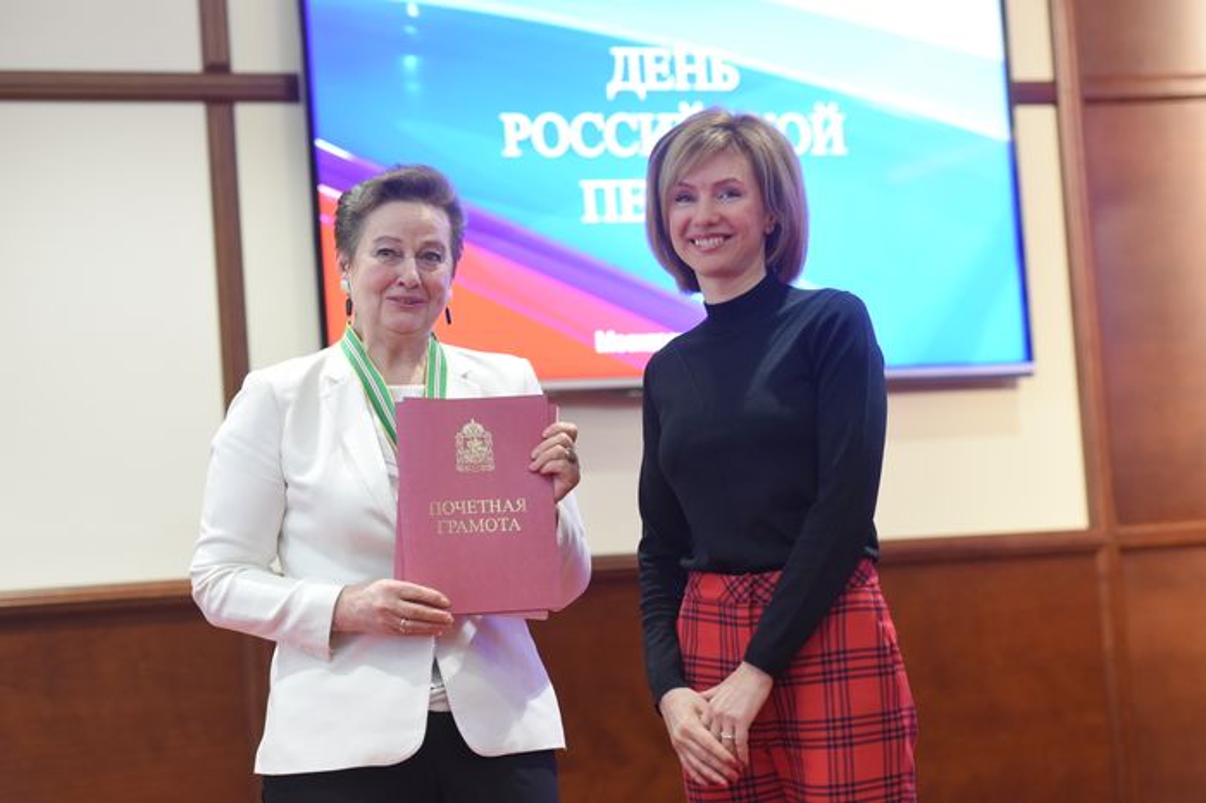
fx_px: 3281
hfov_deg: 20.8
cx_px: 603
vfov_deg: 13.9
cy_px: 402
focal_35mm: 98
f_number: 3.5
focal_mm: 98
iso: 4000
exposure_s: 1/200
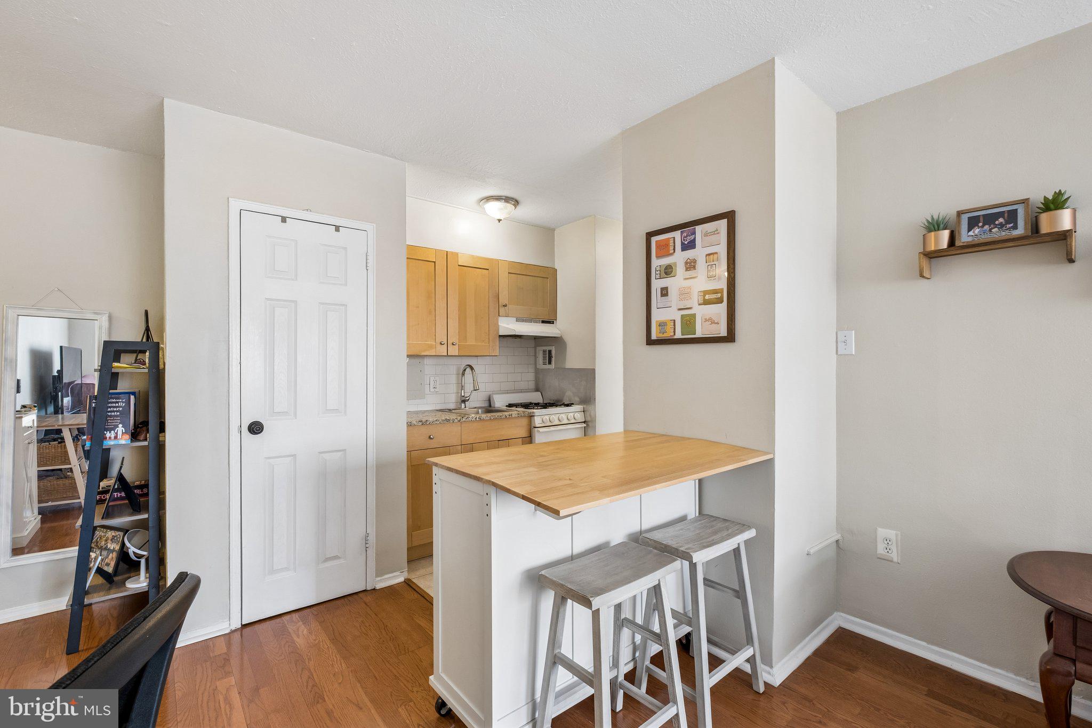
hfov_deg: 100.4
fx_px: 455
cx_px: 546
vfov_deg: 77.3
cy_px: 364
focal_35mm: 15
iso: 250
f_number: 8
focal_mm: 10
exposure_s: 1/3.33
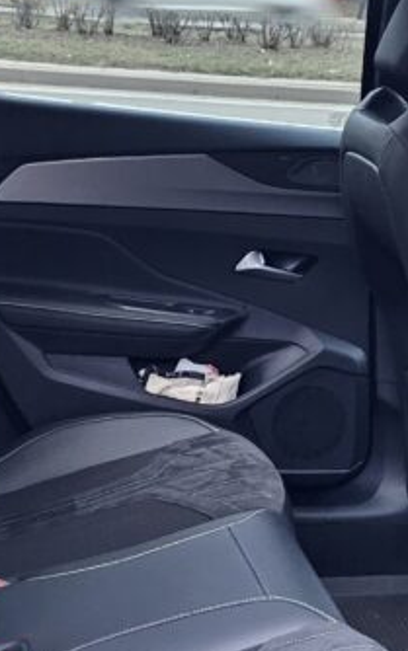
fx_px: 1386
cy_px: 509
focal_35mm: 78
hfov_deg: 16.7
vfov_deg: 26.0
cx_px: 256
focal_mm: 5
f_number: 1.8
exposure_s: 1/25
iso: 640
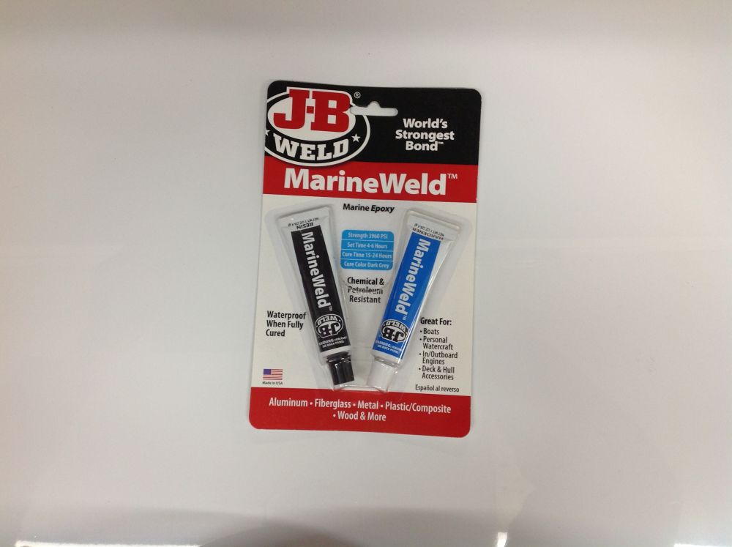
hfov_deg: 52.7
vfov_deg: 40.6
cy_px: 274
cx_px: 366
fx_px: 739
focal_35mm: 35
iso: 64
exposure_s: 1/33
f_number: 2.4
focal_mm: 4.28
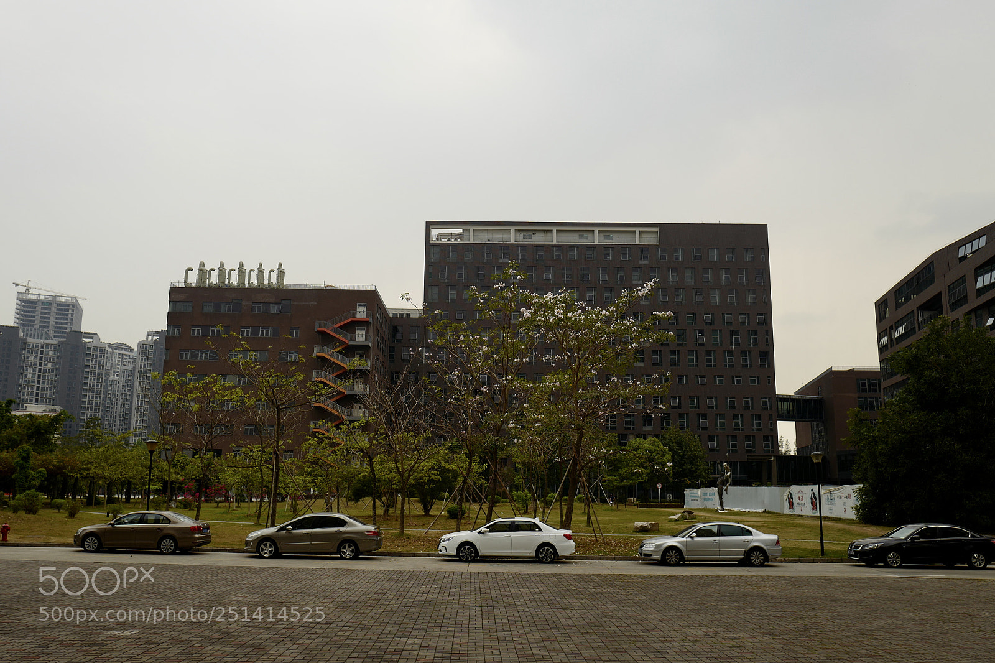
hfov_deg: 65.5
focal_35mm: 28
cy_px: 332
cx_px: 498
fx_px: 774
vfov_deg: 46.4
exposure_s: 1/1000
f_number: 3.5
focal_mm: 28
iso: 100
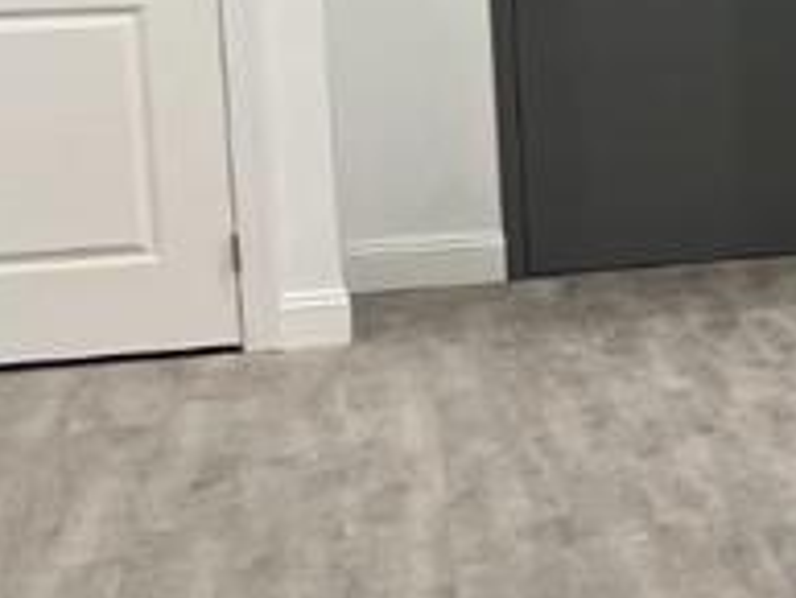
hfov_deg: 11.5
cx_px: 1967
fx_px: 3175
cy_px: 41
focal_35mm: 138
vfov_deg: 10.7
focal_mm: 5.7
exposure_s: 1/60
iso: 80
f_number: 1.5
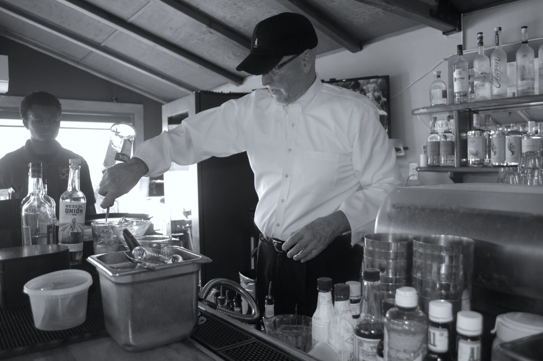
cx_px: 272
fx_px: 407
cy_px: 180
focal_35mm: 27
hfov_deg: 67.4
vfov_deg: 47.8
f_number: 3.8
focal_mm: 18
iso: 400
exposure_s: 1/125
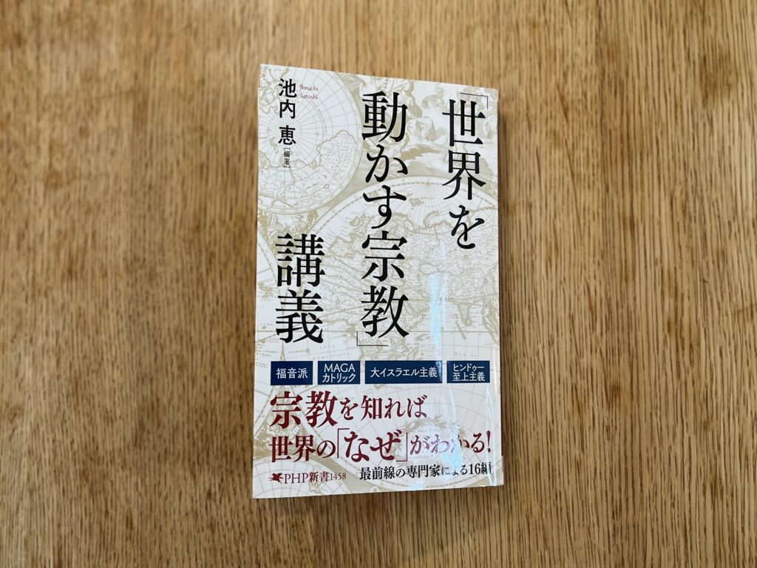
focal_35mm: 26
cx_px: 378
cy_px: 284
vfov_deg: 53.1
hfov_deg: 67.3
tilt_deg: -85.0
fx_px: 569
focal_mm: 5.1
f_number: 1.6
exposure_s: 1/50
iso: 200
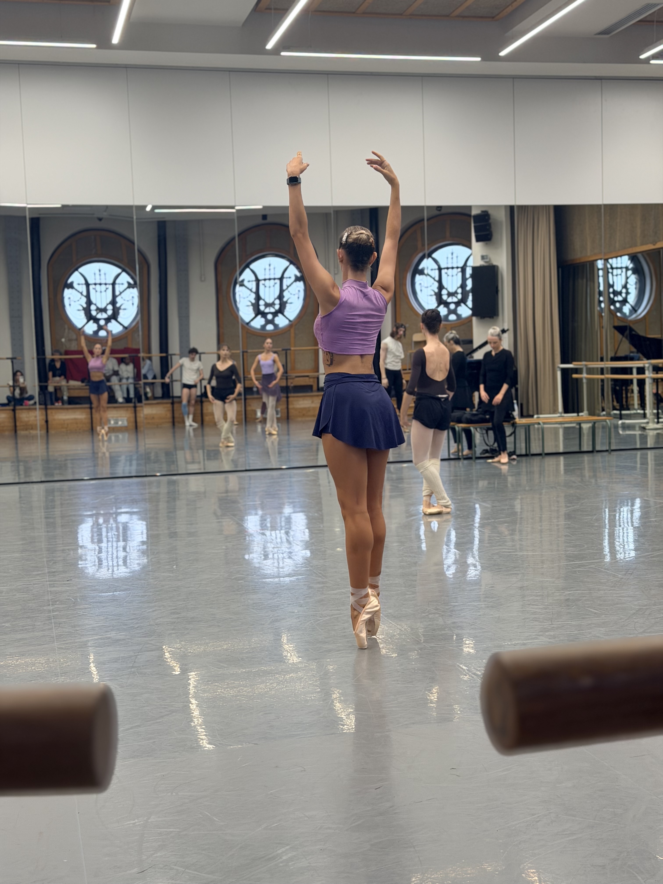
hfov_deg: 30.3
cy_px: 442
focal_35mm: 48
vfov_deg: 39.7
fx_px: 1226
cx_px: 332
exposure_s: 1/145
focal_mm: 6.76
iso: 80
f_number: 1.78
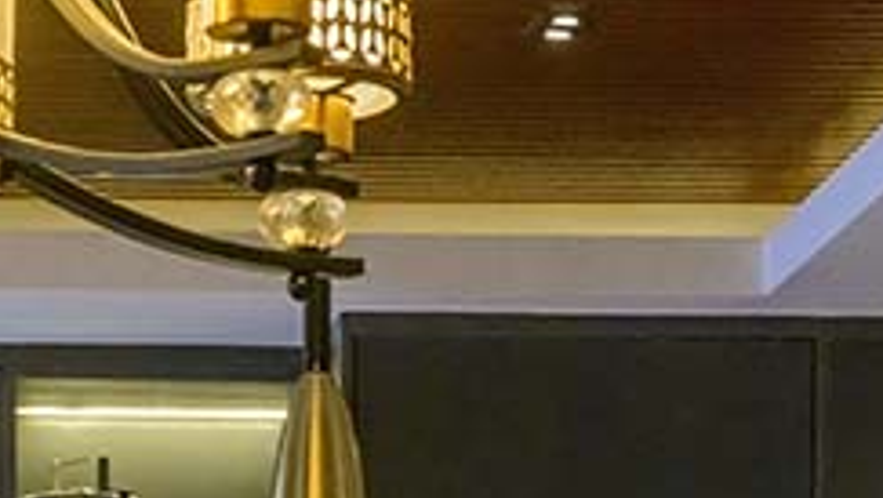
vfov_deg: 6.4
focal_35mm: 182
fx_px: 4264
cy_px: 1156
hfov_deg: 11.7
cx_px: -62
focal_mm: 44
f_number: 8
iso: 18000
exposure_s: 1/320
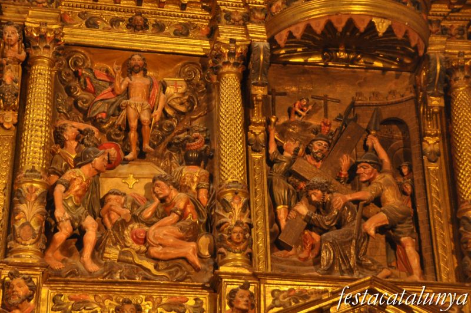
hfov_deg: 21.9
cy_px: 156
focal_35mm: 93
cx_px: 236
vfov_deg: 14.7
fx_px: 1215
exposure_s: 1/20
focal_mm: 62
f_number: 4.8
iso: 1600
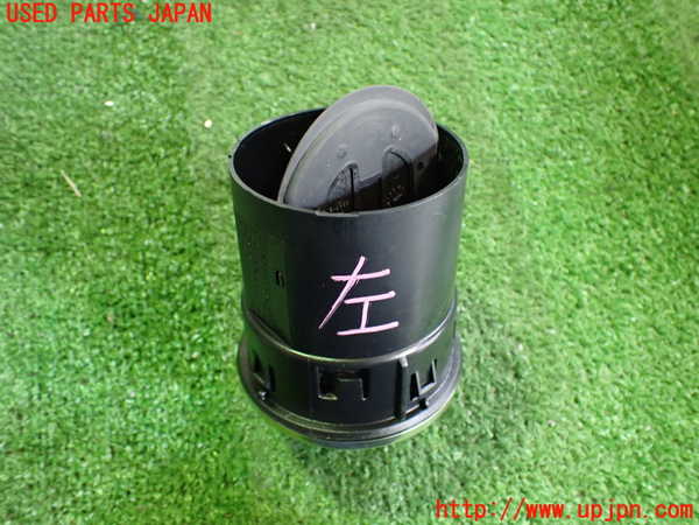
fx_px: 606
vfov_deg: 46.8
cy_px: 262
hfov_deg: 60.0
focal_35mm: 30
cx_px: 350
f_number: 2.3
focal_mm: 5.4
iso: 800
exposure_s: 1/30
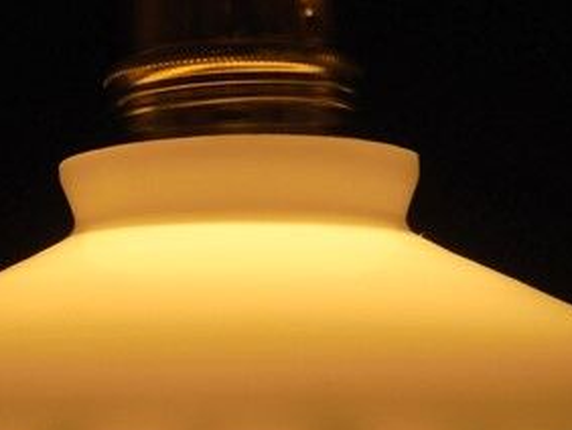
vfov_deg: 10.8
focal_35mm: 137
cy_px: 390
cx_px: 229
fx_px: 2266
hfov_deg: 14.4
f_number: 4.5
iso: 100
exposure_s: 1/50
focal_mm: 7.8
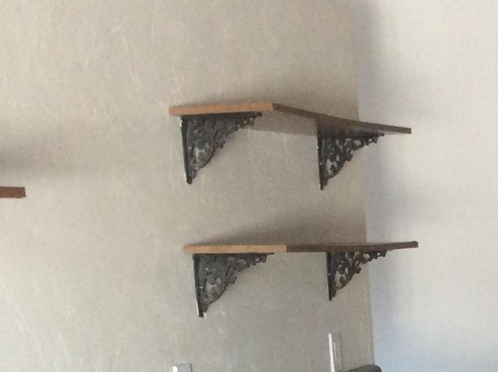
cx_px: 532
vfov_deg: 13.6
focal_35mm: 103
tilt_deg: -12.7
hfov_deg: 18.5
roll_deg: +2.0
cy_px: 535
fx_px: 1479
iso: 160
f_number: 2.4
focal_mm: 3.3
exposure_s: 1/24
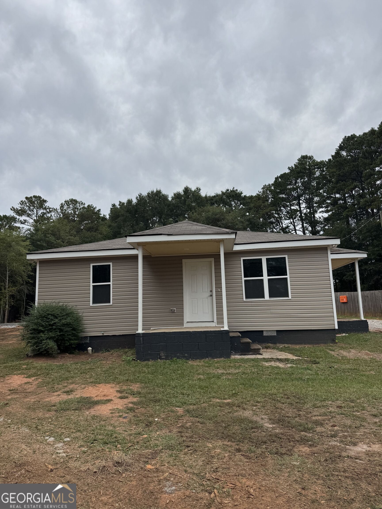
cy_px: 254
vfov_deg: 71.6
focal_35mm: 24
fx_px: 353
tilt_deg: +10.9
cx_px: 191
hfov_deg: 56.8
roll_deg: +2.2
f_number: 1.78
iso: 80
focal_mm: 6.76
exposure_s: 1/4950
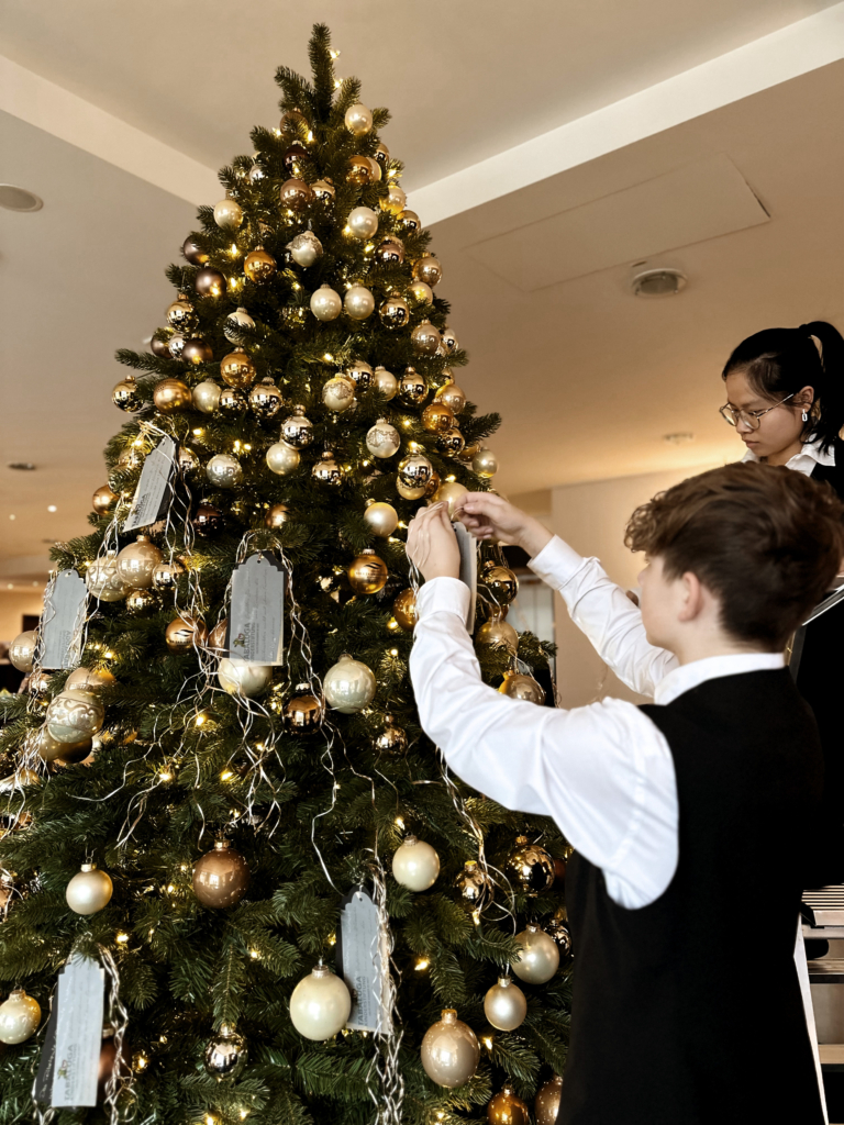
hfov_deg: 56.8
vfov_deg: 71.6
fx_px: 780
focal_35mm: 24
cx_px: 422
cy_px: 562
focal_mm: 6.86
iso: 400
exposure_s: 1/50
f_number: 1.78
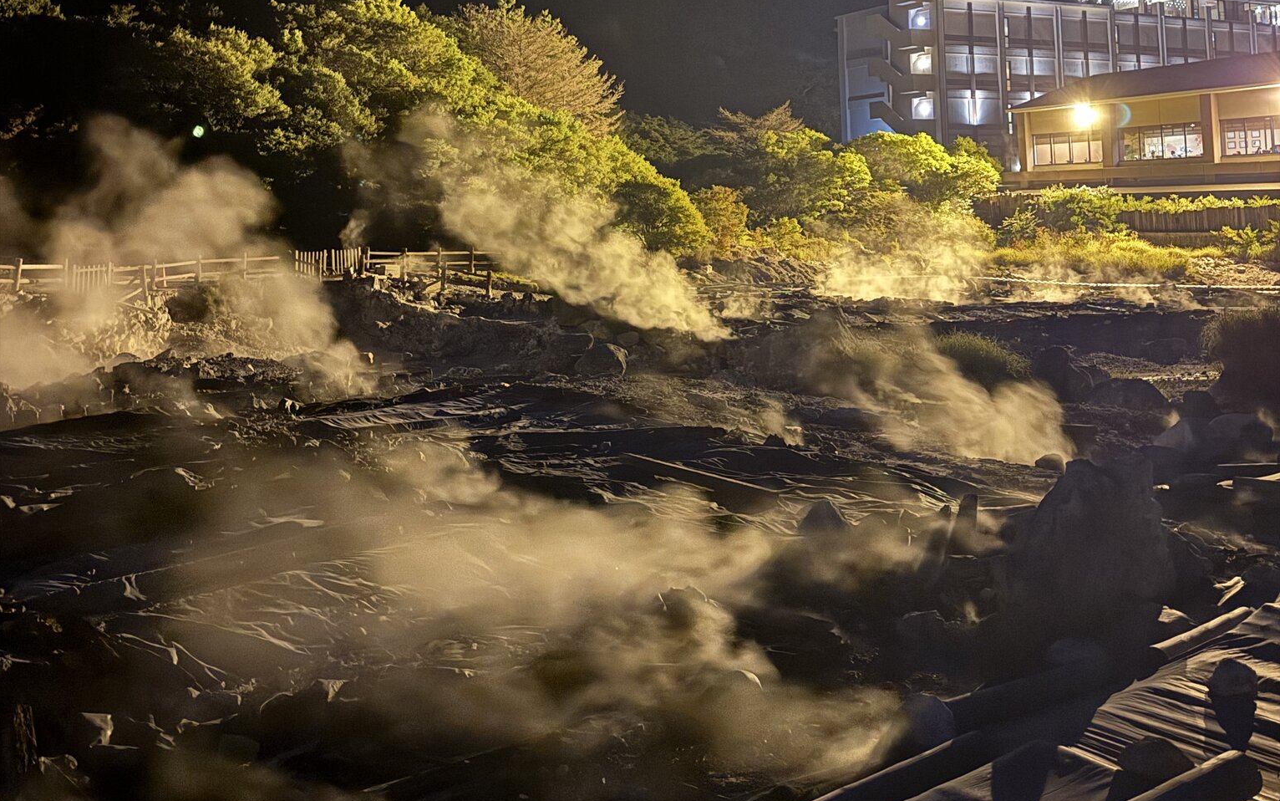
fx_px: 1186
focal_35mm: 34
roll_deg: +1.3
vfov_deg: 35.7
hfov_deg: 56.7
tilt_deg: +4.5
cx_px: 639
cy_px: 129
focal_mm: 6.76
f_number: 1.78
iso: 2000
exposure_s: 1/9
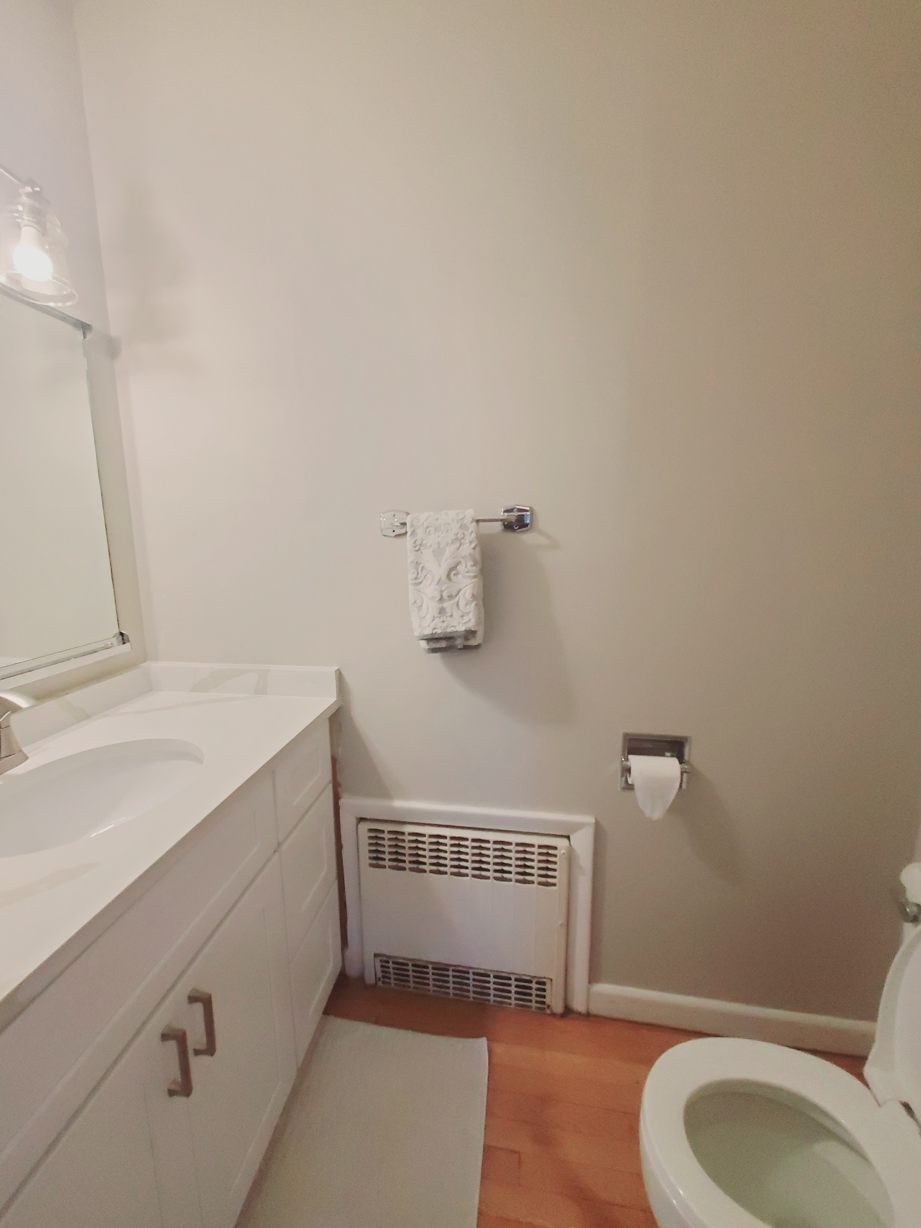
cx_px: 430
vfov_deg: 102.1
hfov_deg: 85.6
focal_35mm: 14
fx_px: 497
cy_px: 610
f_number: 2.2
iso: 320
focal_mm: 1.8
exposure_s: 1/60
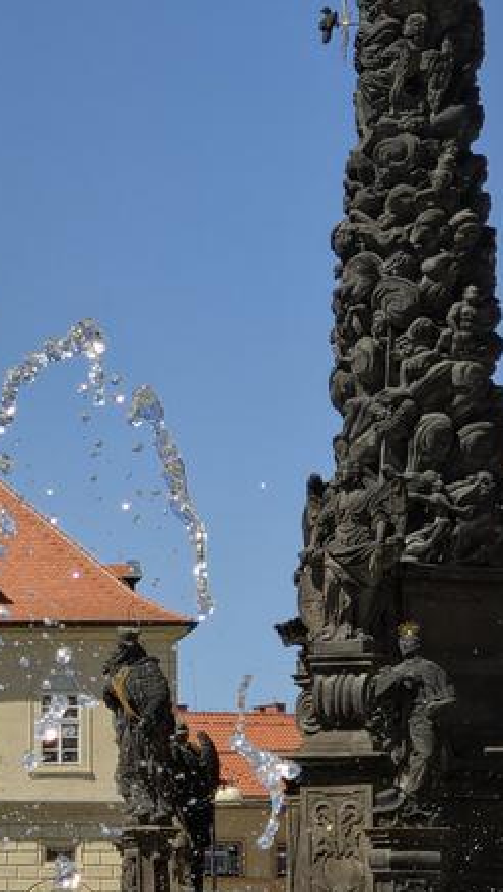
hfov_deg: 5.8
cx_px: -436
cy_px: 257
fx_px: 4853
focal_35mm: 205
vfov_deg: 10.5
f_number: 2.4
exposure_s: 1/1606
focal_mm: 7
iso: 25
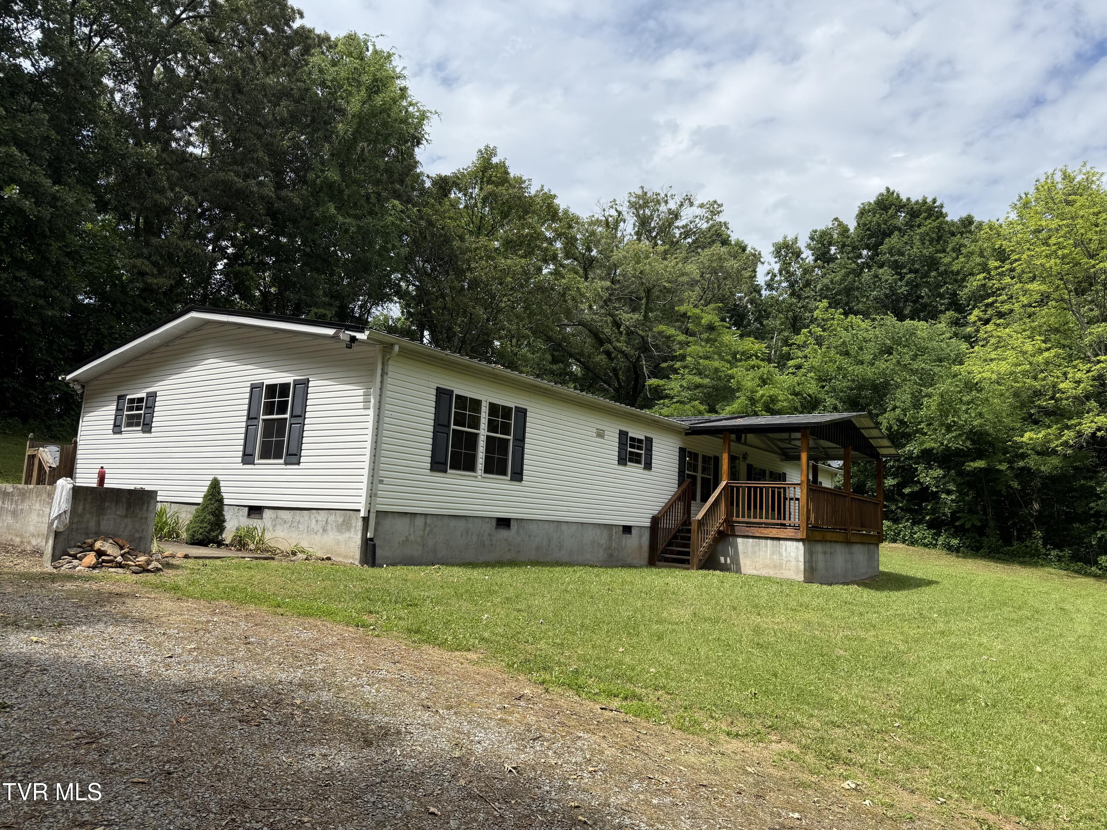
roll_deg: -4.1
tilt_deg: +7.3
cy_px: 415
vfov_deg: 56.8
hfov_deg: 71.6
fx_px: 768
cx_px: 554
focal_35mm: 24
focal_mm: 6.76
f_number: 1.78
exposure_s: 1/4673
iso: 80
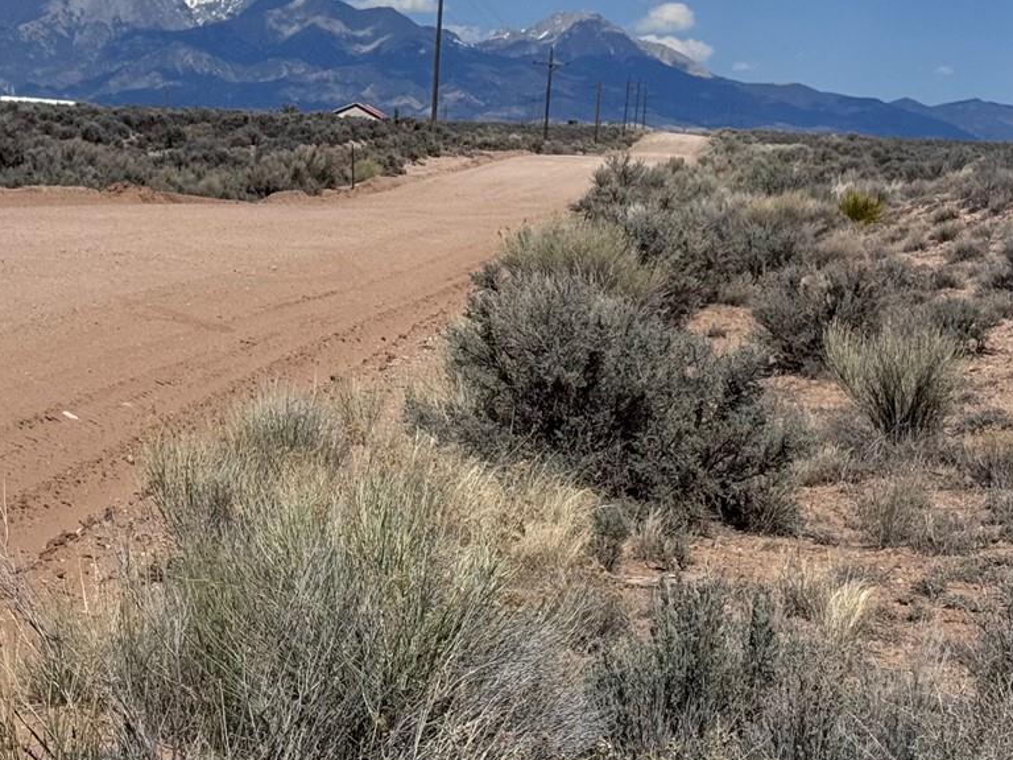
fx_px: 2926
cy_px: 240
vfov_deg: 14.8
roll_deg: -5.2
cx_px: 394
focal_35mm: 100
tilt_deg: -2.2
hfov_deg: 19.6
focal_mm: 6.76
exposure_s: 1/10526
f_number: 1.78
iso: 64
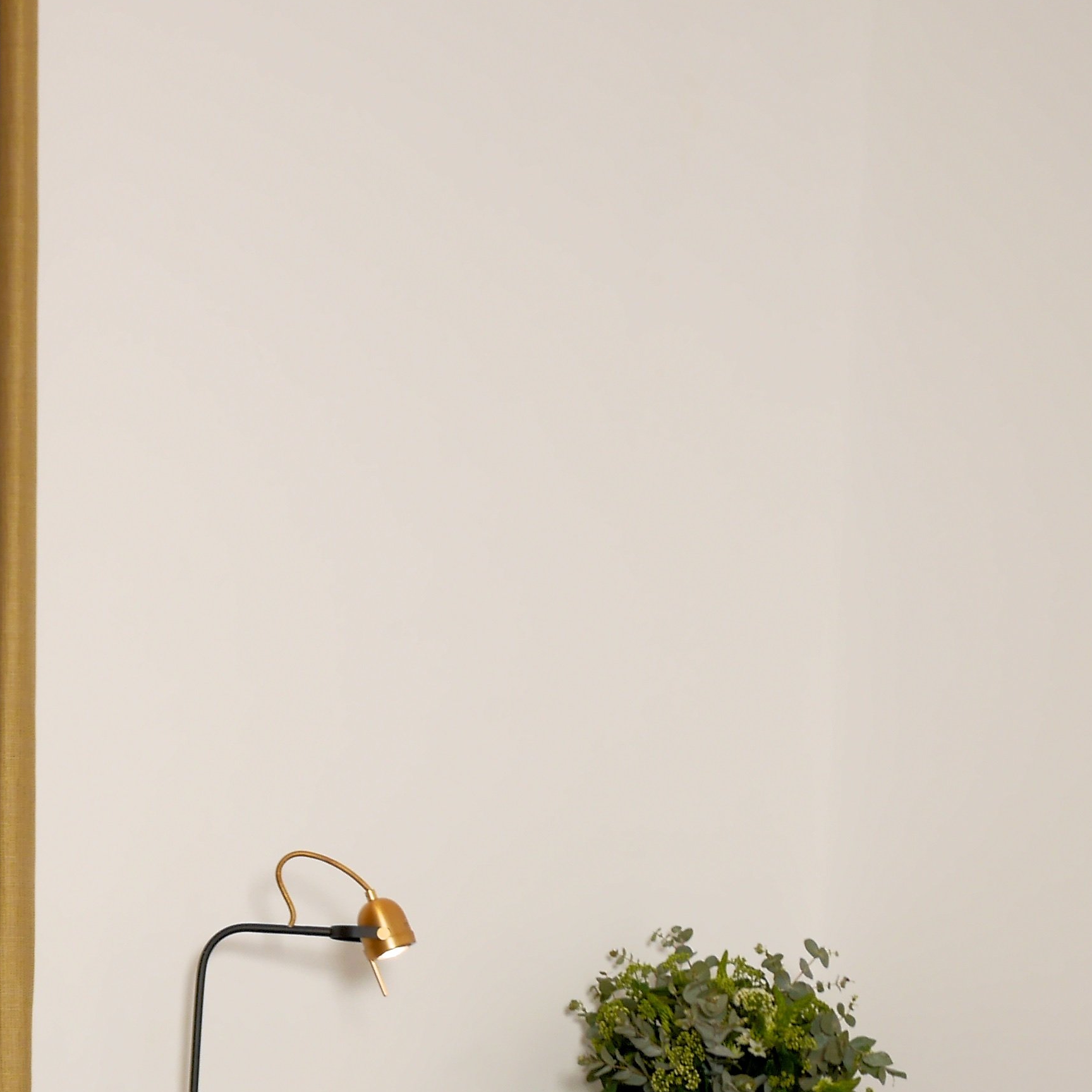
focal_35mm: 94
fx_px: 3355
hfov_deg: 18.2
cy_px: 1392
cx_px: 90
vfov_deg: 17.4
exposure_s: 1/100
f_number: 5.6
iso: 200
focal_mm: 20
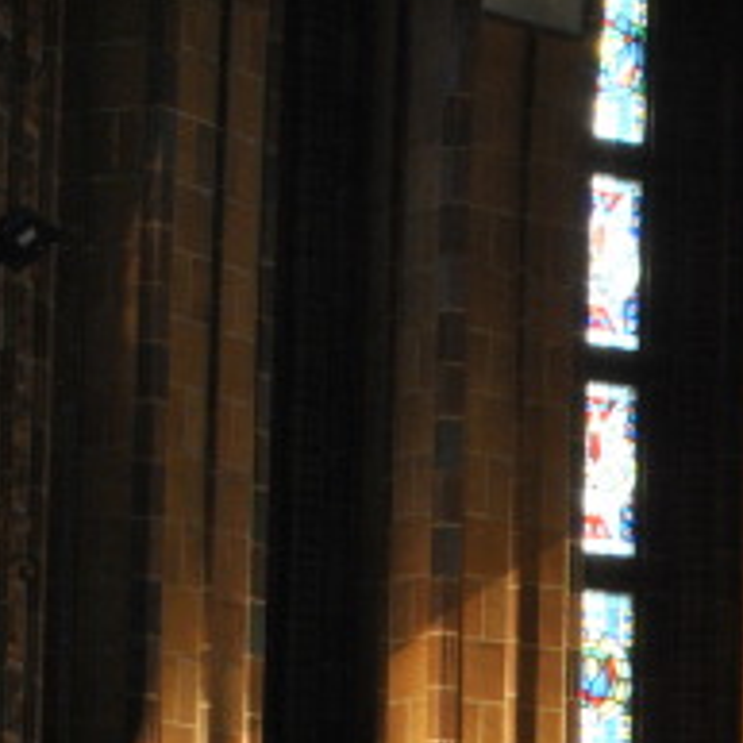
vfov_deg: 10.2
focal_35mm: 169
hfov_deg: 9.7
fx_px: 4104
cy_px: 830
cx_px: 1394
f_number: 20
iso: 400
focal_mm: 32
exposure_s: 2
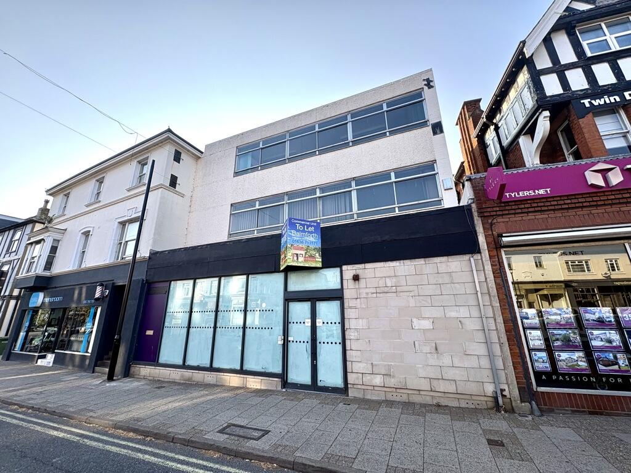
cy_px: 236
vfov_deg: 85.7
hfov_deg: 102.1
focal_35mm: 14
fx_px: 255
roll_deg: +0.4
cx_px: 316
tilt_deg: +16.1
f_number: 2.2
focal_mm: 2.22
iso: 40
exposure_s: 1/341
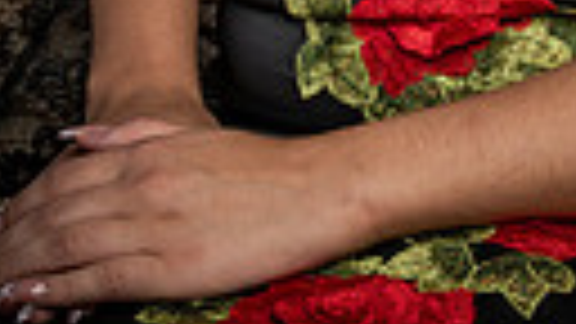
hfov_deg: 8.4
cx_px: 410
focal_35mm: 257
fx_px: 3925
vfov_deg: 4.6
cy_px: -562
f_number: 7.1
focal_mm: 70
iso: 64
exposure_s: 1/200
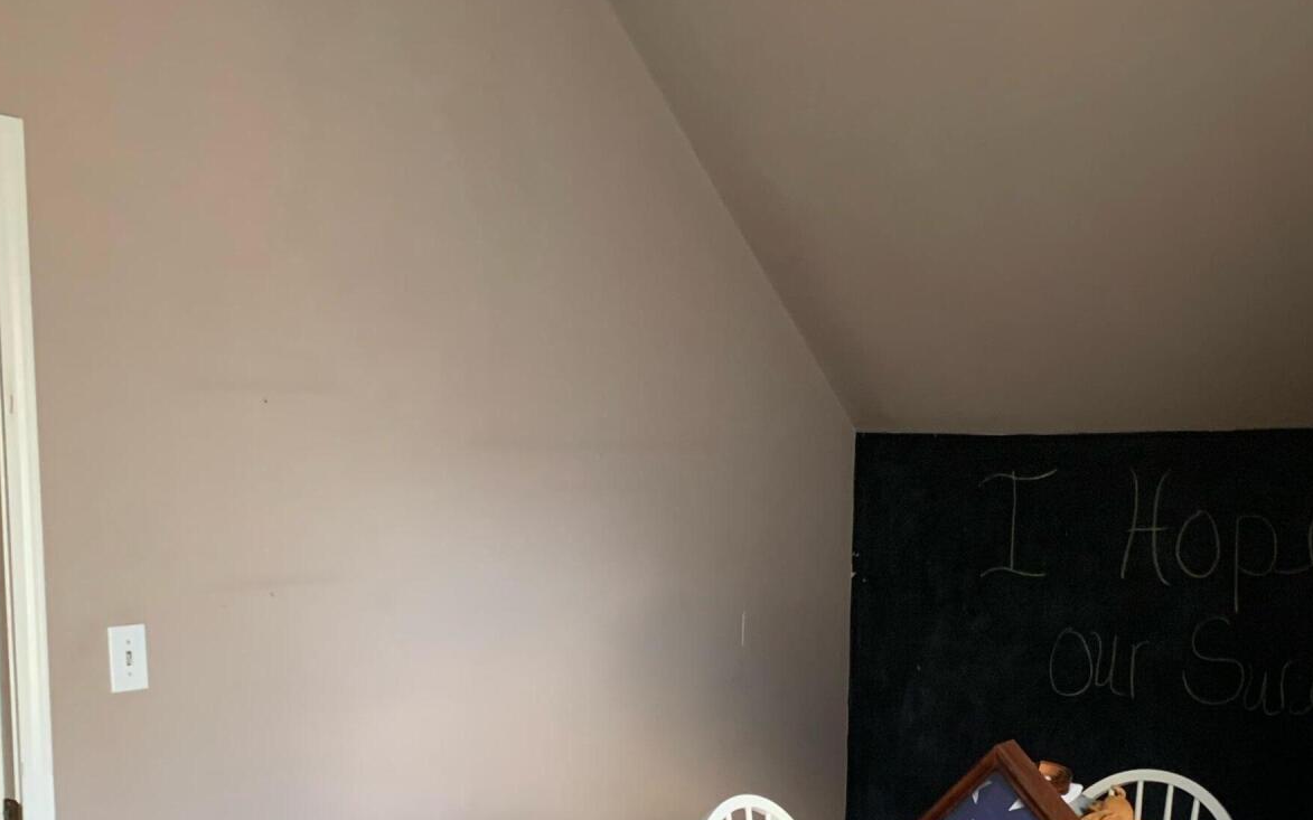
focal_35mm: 47
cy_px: 731
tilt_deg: -7.9
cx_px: 768
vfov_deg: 26.5
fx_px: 1682
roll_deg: -0.8
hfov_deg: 42.5
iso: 250
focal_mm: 4.25
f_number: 1.8
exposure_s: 1/60
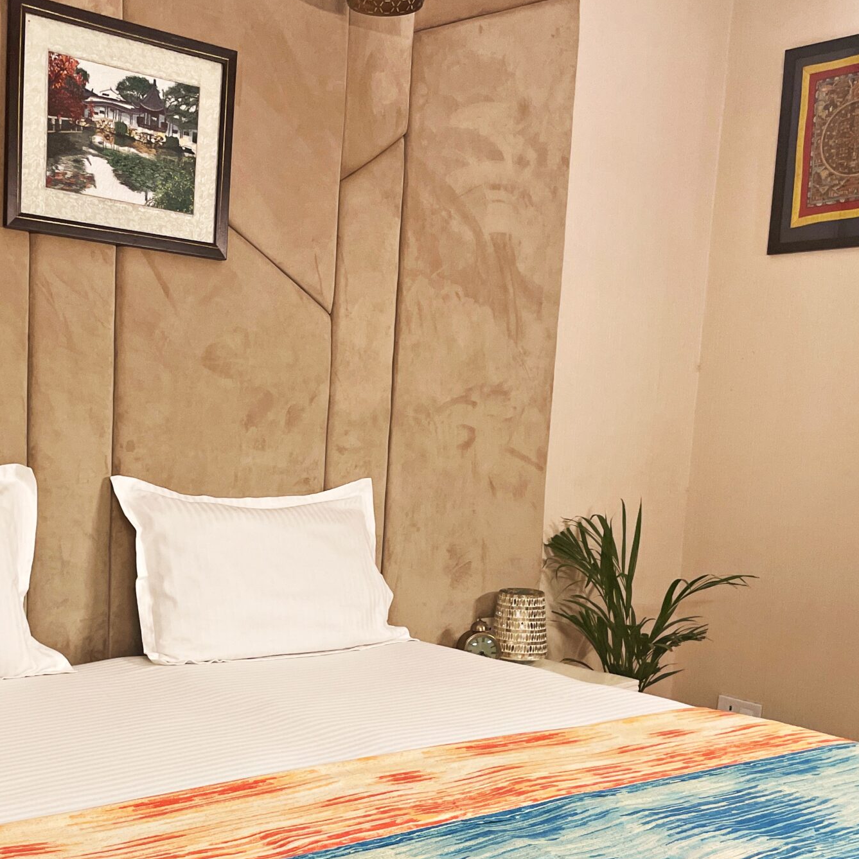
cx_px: 277
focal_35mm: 44
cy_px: 599
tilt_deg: -8.1
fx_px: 1235
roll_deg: -2.1
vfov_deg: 37.8
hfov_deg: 37.9
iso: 125
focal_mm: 4.2
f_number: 1.6
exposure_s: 1/50
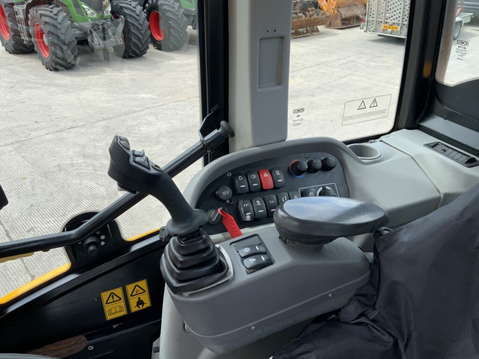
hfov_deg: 61.7
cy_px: 180
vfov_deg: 48.2
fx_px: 401
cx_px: 240
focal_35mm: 29
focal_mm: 3
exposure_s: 1/375
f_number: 1.8
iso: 16
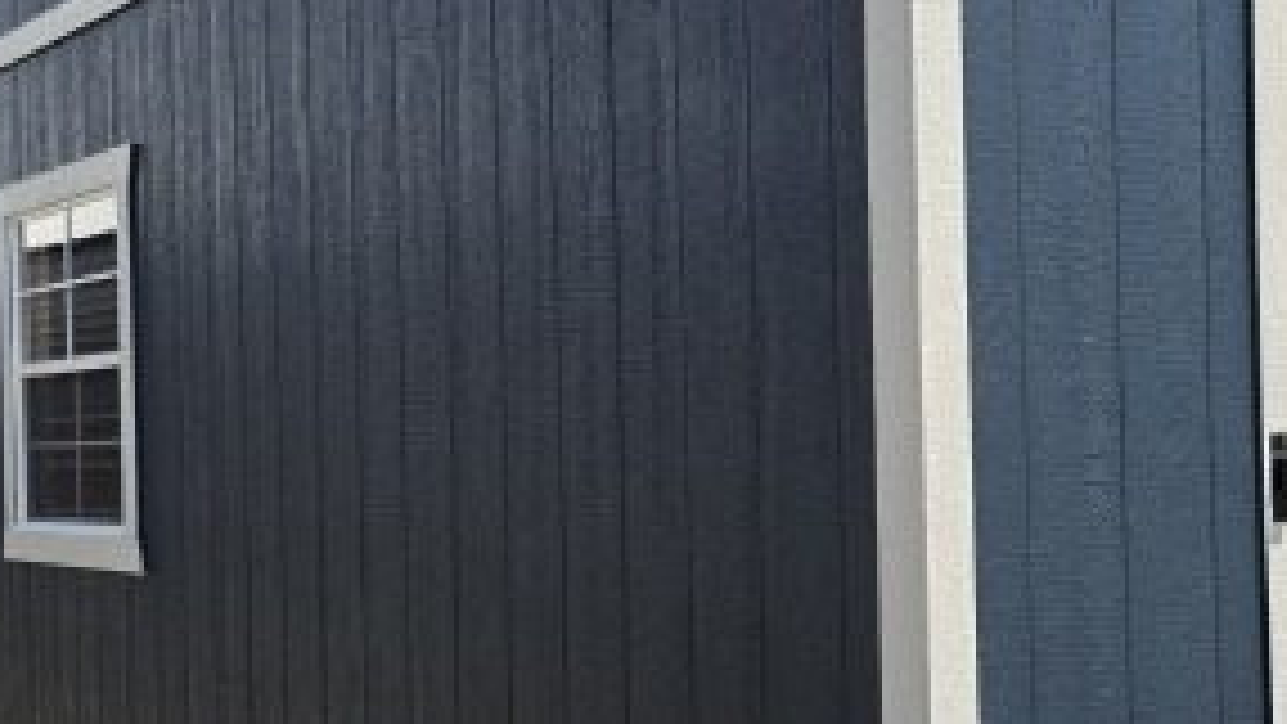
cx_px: 940
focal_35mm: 56
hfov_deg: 36.5
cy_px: 418
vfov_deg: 21.4
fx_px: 1911
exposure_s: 1/4145
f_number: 1.7
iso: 80
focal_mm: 6.3
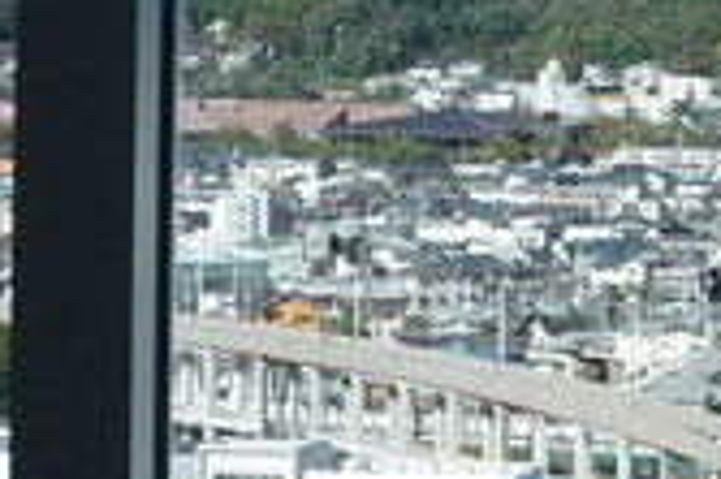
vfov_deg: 7.4
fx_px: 3673
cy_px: -112
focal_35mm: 184
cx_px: 993
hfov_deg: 10.9
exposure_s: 1/1250
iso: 800
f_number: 8
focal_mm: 17
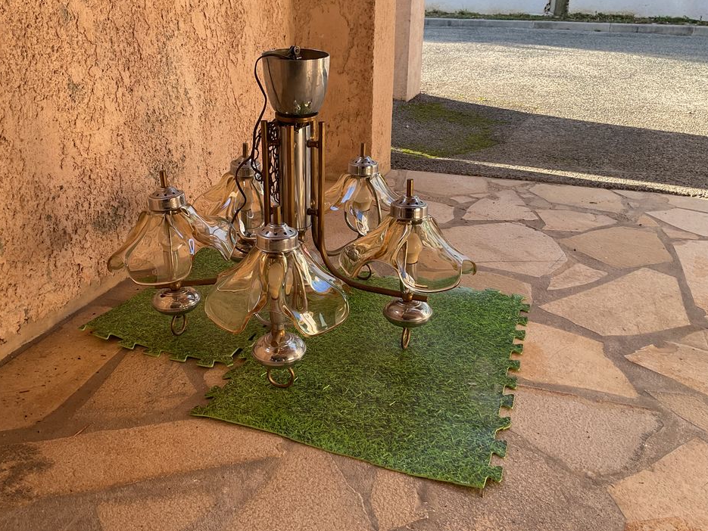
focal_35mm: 31
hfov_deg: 58.3
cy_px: 256
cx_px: 333
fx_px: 634
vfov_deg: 45.5
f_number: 1.8
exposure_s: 1/131
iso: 16
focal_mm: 3
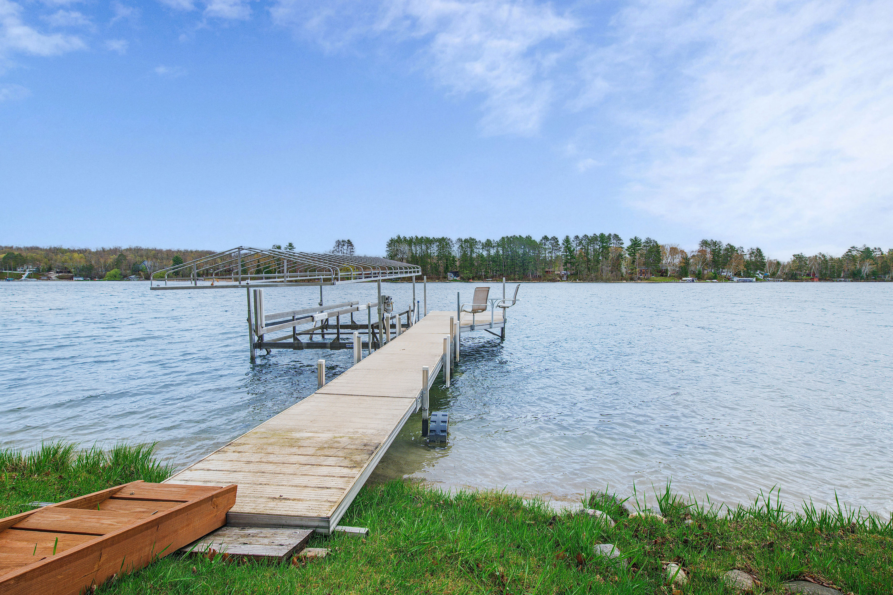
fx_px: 372
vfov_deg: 77.3
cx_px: 446
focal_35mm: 15
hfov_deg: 100.4
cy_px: 298
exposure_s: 1/200
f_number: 8
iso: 640
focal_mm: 15
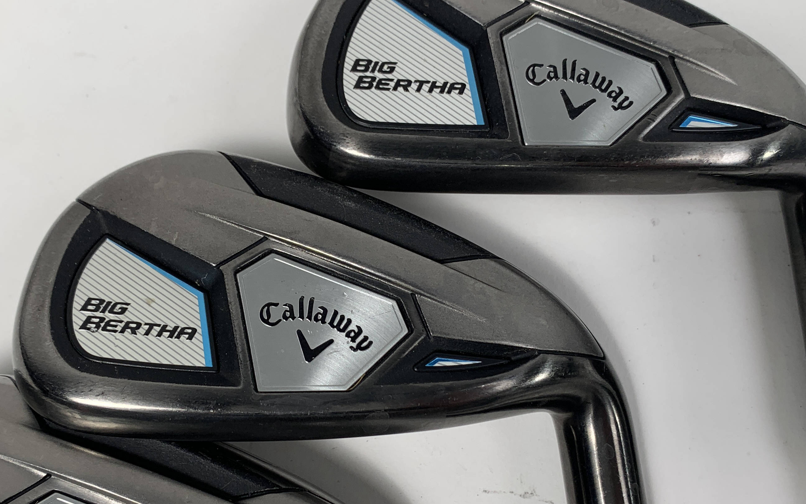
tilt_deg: -78.9
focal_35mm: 43
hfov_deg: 46.1
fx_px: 945
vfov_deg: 29.8
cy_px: 305
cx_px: 359
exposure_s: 1/211
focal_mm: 4.25
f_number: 1.8
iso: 25
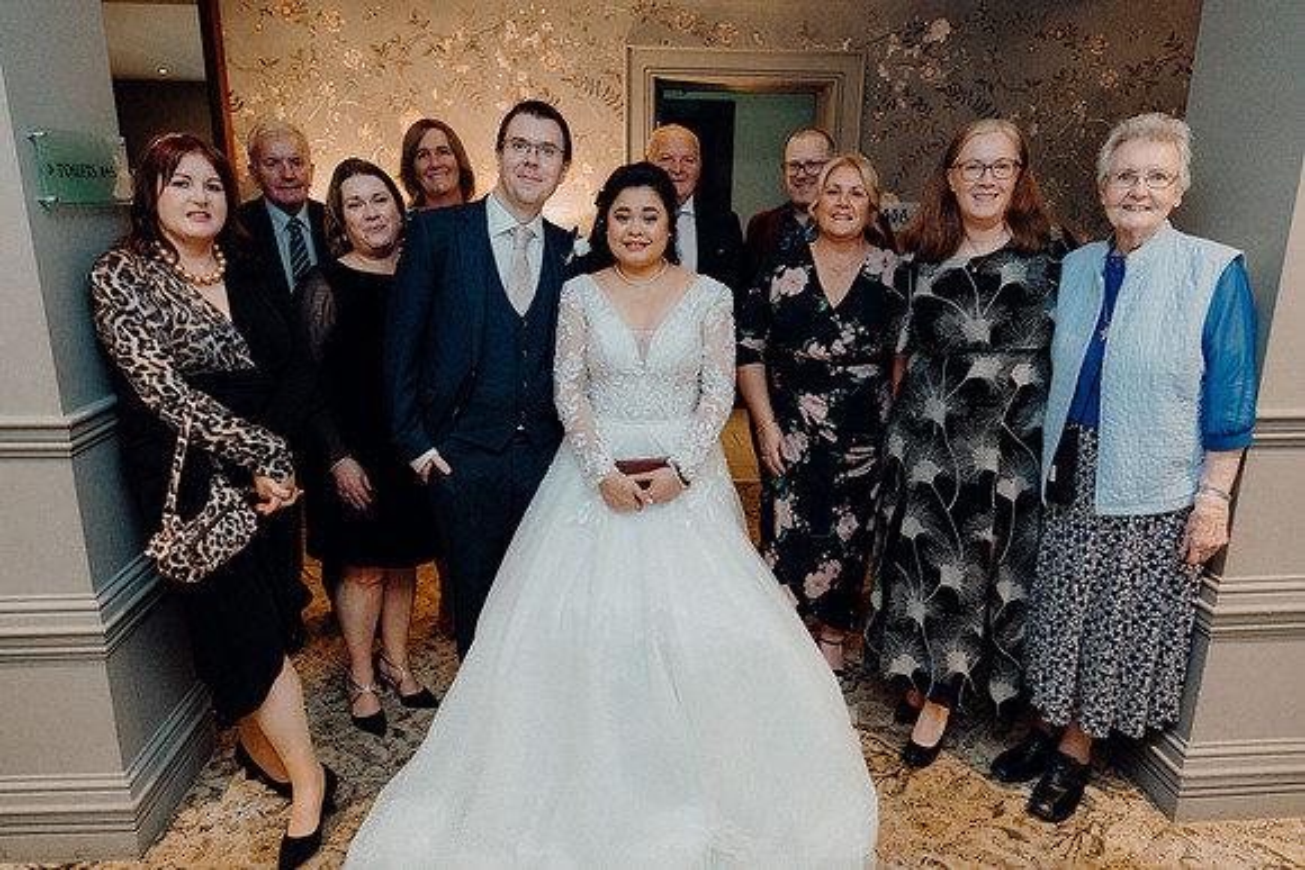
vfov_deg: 53.2
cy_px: 435
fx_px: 870
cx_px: 652
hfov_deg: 73.7
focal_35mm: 24
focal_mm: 24
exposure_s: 1/160
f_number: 3.5
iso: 3200
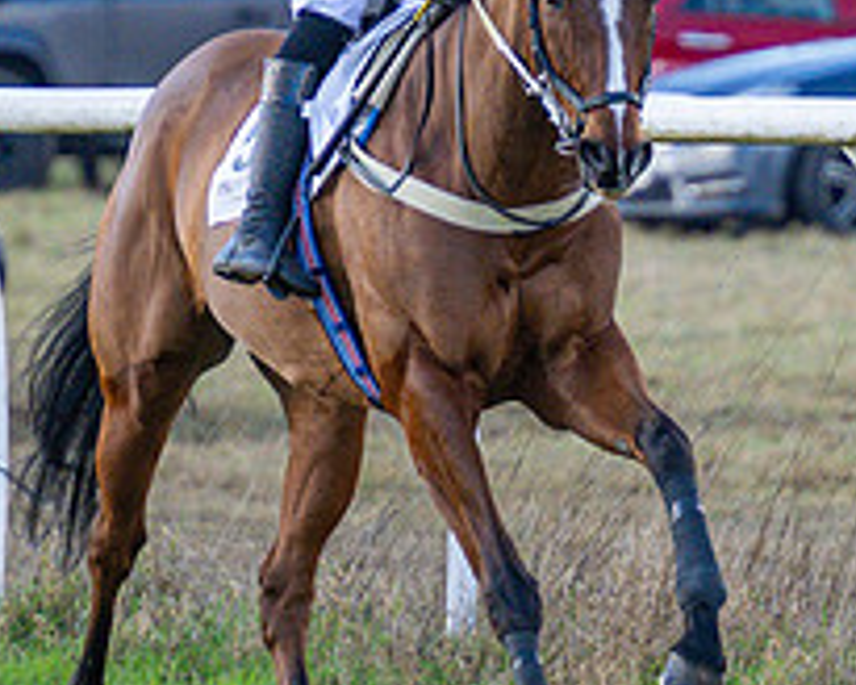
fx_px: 33897
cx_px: 726
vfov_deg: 1.2
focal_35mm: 1338
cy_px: 280
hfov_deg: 1.4
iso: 800
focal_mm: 210
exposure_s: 1/1250
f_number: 4
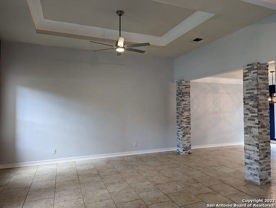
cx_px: 138
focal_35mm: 24
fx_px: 192
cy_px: 104
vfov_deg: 56.9
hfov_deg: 71.5
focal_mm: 6.81
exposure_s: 1/24
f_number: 1.85
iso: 44
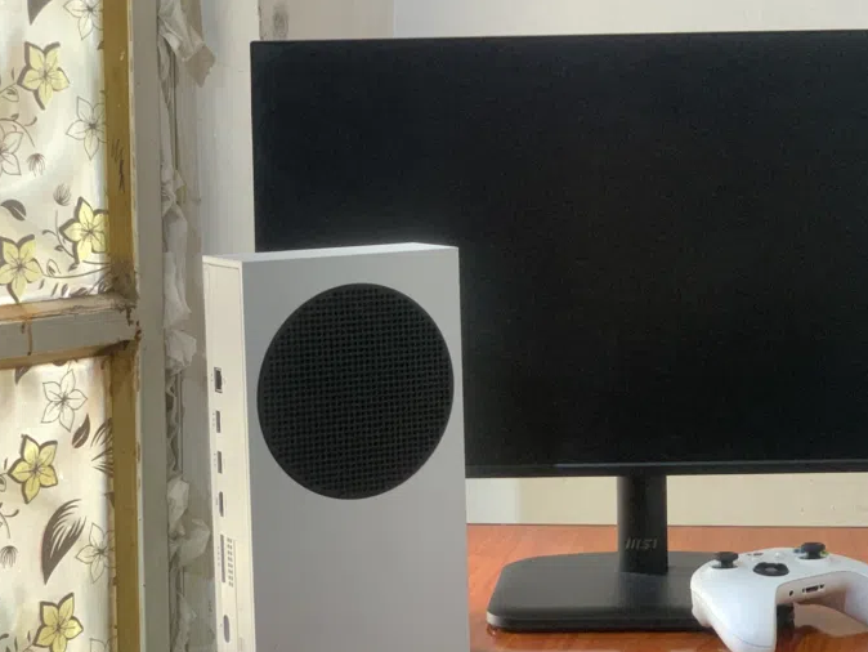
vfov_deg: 18.7
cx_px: 650
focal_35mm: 79
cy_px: 283
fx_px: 1982
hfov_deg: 24.4
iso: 160
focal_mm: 6
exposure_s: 1/60
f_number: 2.4
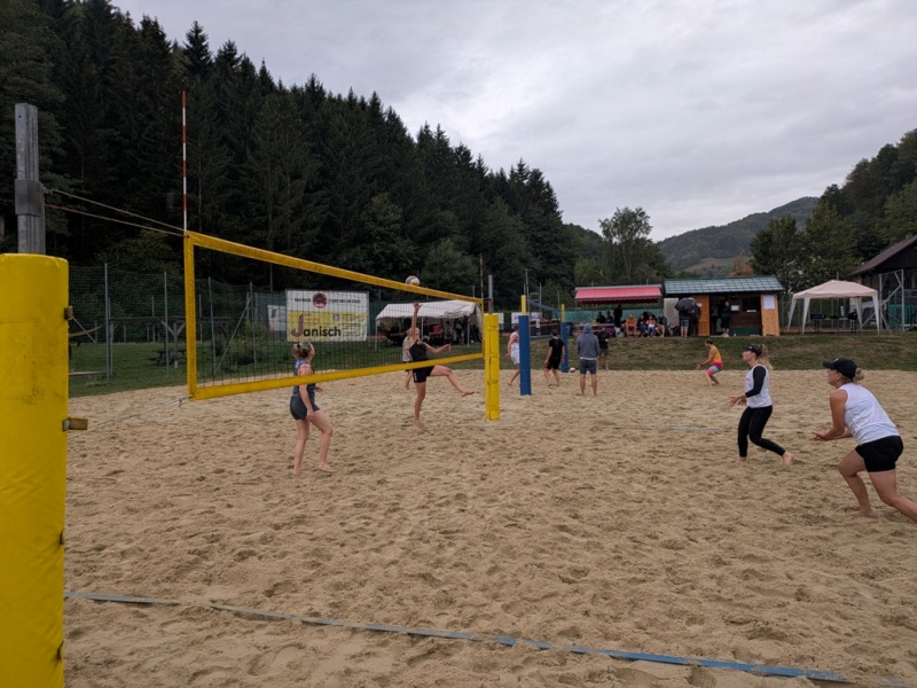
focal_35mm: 25
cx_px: 458
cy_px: 344
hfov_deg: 69.4
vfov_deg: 54.9
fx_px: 662
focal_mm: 5.43
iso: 47
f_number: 1.89
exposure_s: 1/504
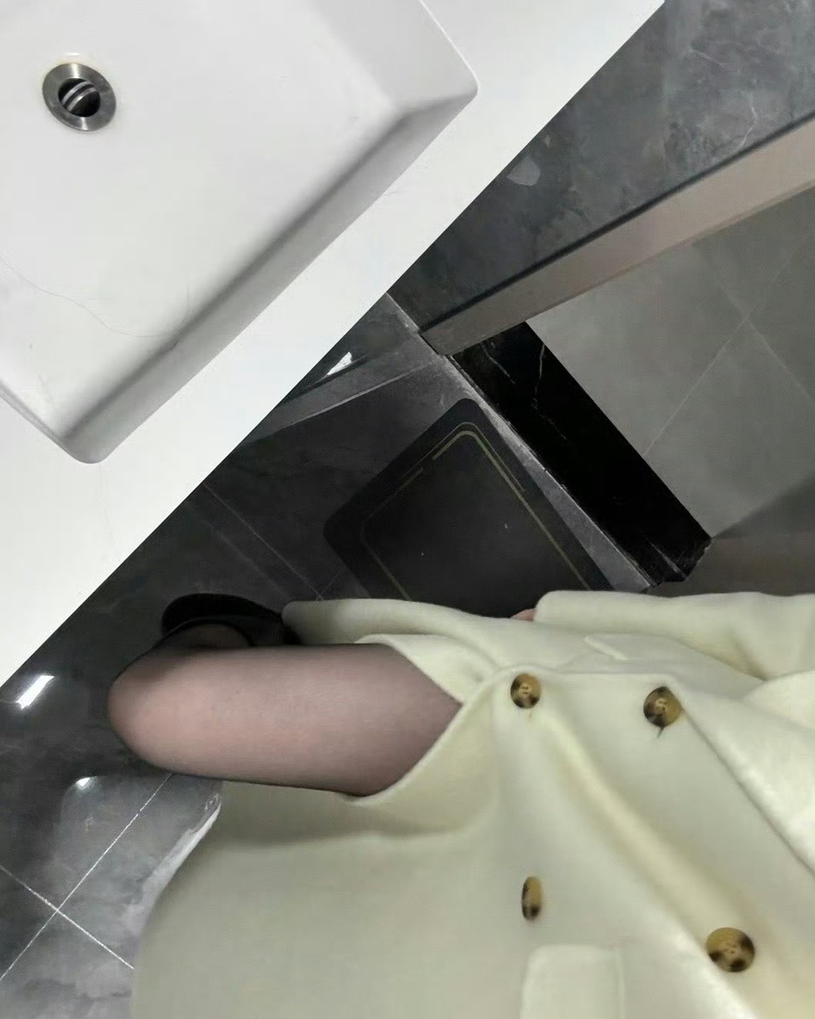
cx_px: 417
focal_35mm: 32
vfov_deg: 55.7
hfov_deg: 45.8
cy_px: 496
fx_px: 965
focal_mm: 2.69
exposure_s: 1/60
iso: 320
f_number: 1.9
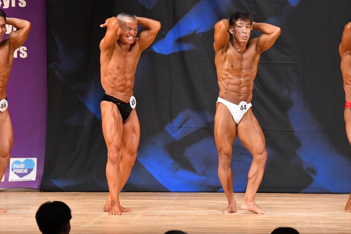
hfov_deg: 6.9
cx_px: 176
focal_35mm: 300
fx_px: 2924
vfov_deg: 4.6
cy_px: 117
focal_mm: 200
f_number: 5.6
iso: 8000
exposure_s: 1/400
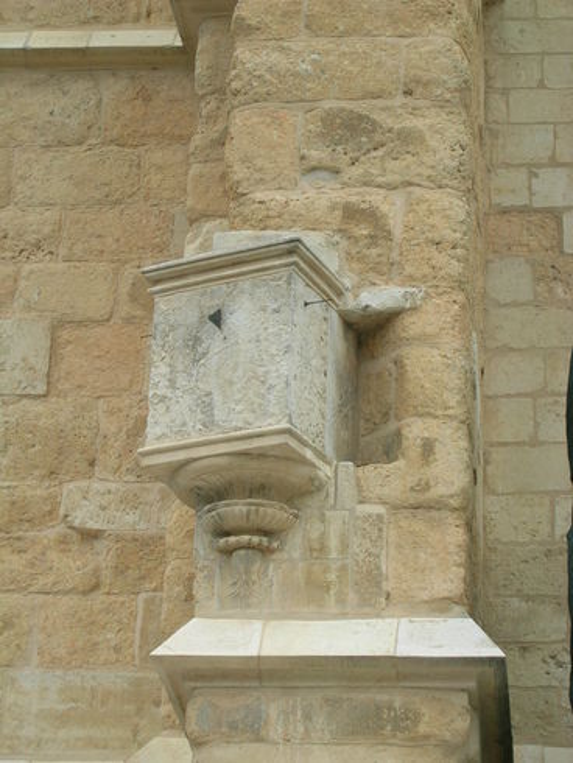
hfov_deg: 14.1
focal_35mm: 105
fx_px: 2315
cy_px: 382
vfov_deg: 18.7
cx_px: 286
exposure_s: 1/154
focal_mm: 16.2
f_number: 4.9
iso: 50
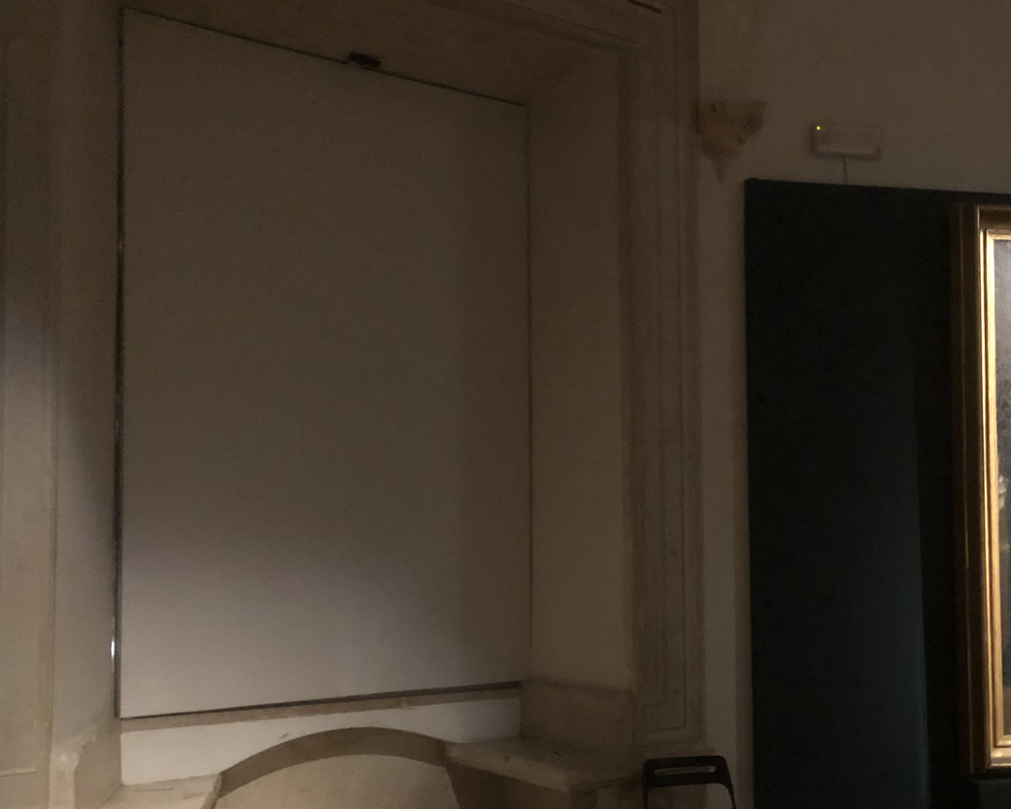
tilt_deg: +1.5
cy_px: 512
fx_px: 1257
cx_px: 730
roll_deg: +1.4
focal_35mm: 42
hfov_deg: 42.7
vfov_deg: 35.5
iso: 250
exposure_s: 1/4
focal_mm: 4
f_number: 1.8
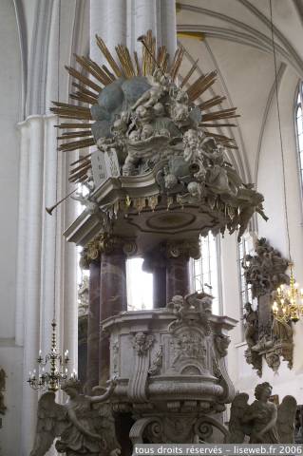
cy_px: 228
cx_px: 152
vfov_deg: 33.4
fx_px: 759
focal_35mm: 60
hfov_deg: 22.6
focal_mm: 40
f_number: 5.6
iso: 100
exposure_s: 1/6
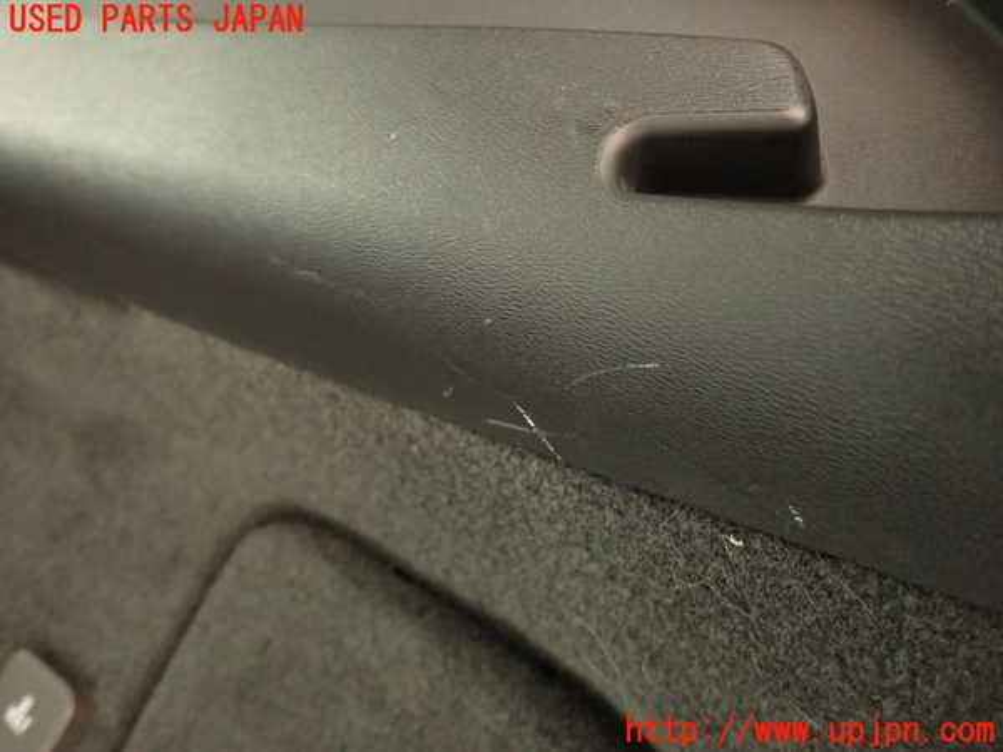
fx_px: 724
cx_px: 502
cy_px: 376
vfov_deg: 54.9
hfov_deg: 69.4
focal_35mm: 25
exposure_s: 1/30
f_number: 2
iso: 800
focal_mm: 4.5
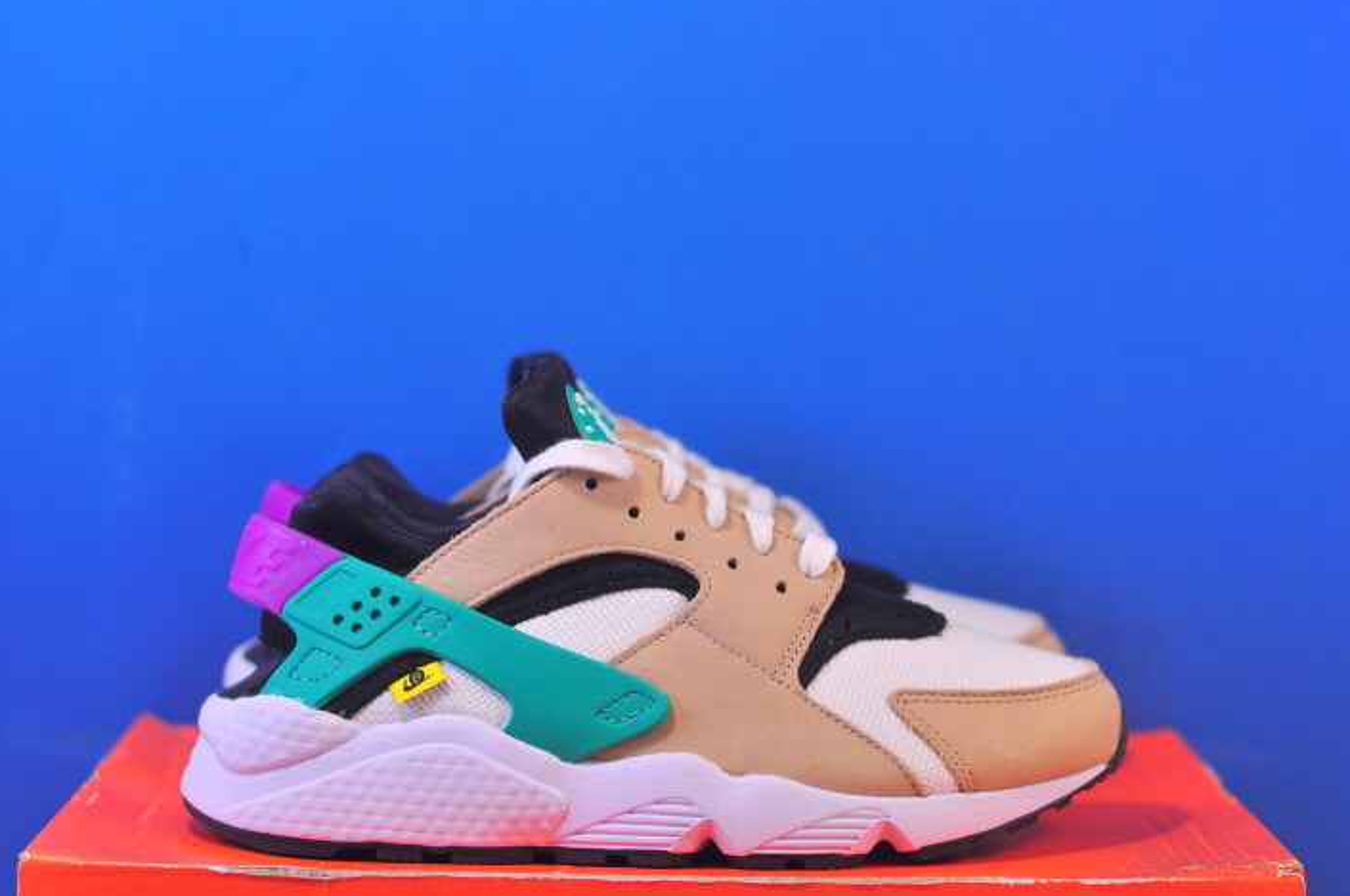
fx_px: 3184
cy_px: 467
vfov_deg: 16.0
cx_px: 667
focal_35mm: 85
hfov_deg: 23.9
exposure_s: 1/320
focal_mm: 50
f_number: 2.5
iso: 250
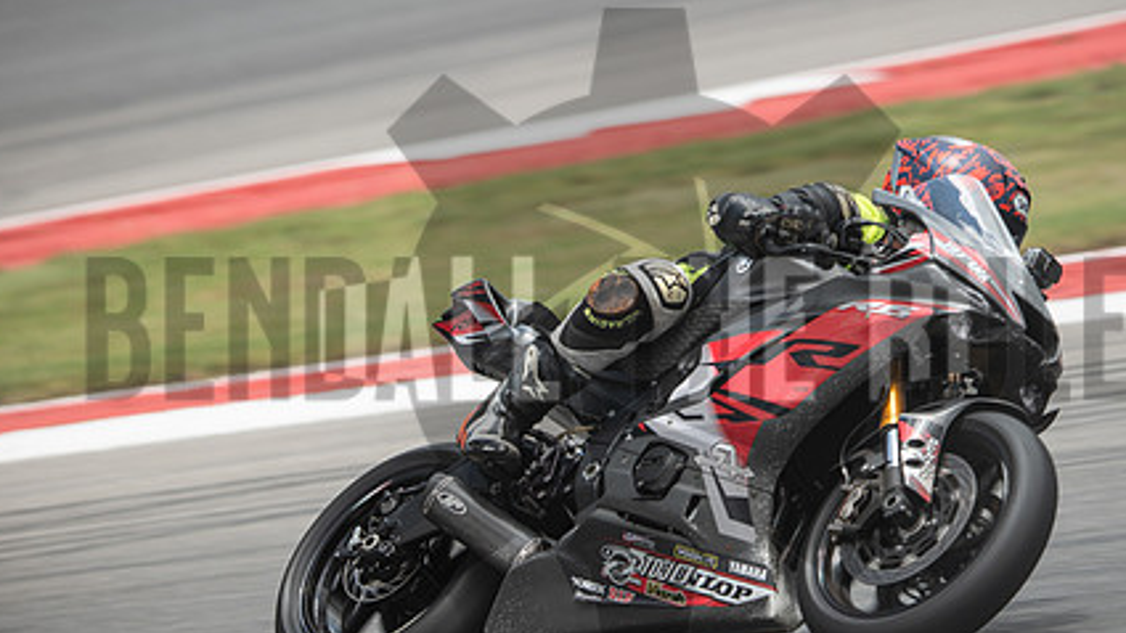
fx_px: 12808
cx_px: 644
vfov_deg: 2.8
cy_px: 332
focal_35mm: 429
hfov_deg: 5.0
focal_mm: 200
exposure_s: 1/400
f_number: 4
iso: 125
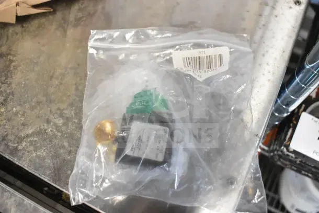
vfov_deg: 41.7
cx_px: 160
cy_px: 106
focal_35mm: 32
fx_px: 279
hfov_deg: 59.5
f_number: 5.6
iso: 6400
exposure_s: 1/125
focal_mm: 21
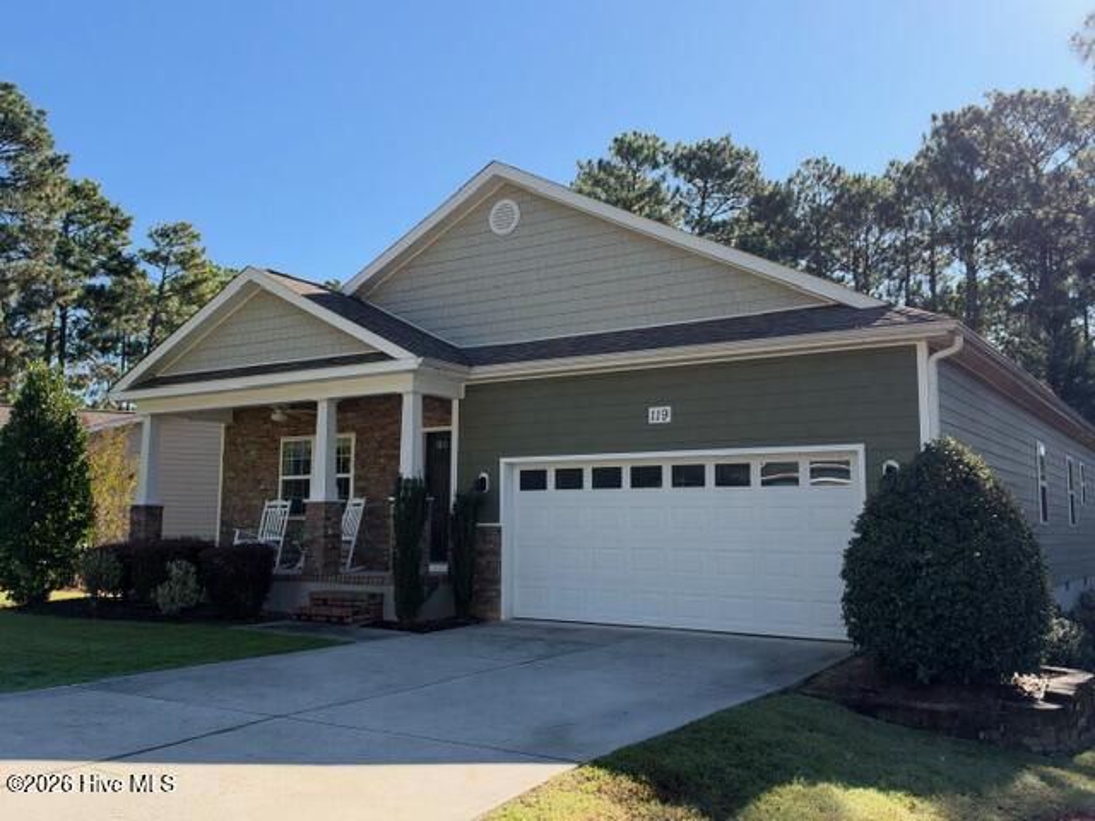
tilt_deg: +6.7
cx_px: 548
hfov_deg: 56.8
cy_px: 410
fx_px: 1012
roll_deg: +0.4
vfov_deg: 44.2
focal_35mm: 32
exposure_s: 1/1838
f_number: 1.8
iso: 64
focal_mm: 6.93
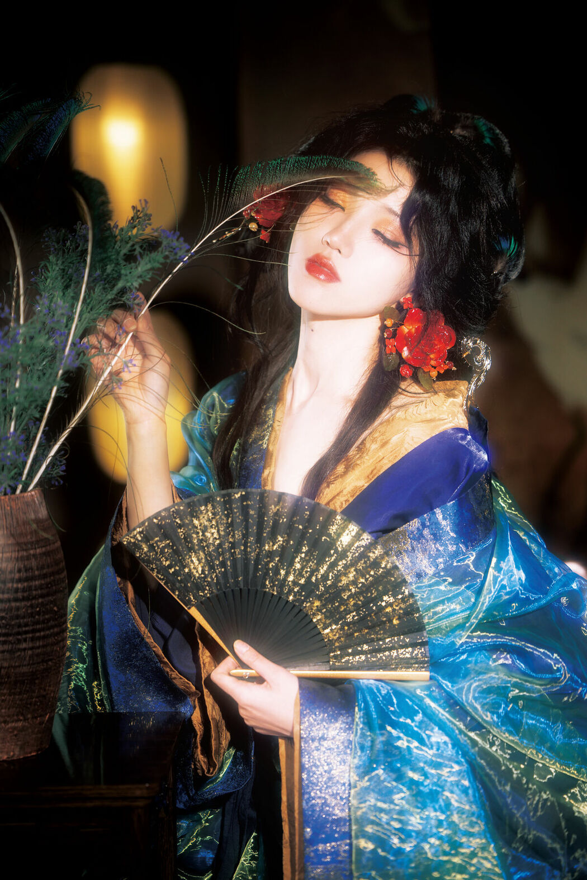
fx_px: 3106
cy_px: 440
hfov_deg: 10.8
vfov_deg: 16.1
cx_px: 294
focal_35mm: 127
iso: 250
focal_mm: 128
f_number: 3.2
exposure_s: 1/125
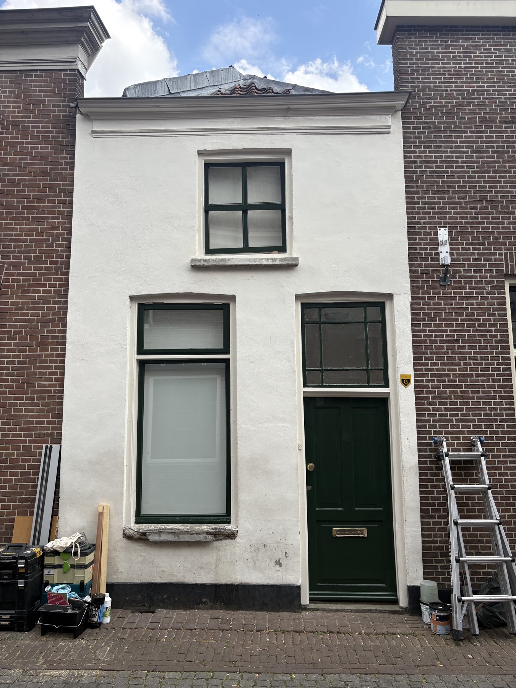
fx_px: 517
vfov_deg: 67.3
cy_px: 344
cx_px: 258
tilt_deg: +9.4
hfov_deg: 53.1
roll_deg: +0.4
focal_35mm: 26
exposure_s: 1/1799
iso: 64
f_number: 1.6
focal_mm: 5.96
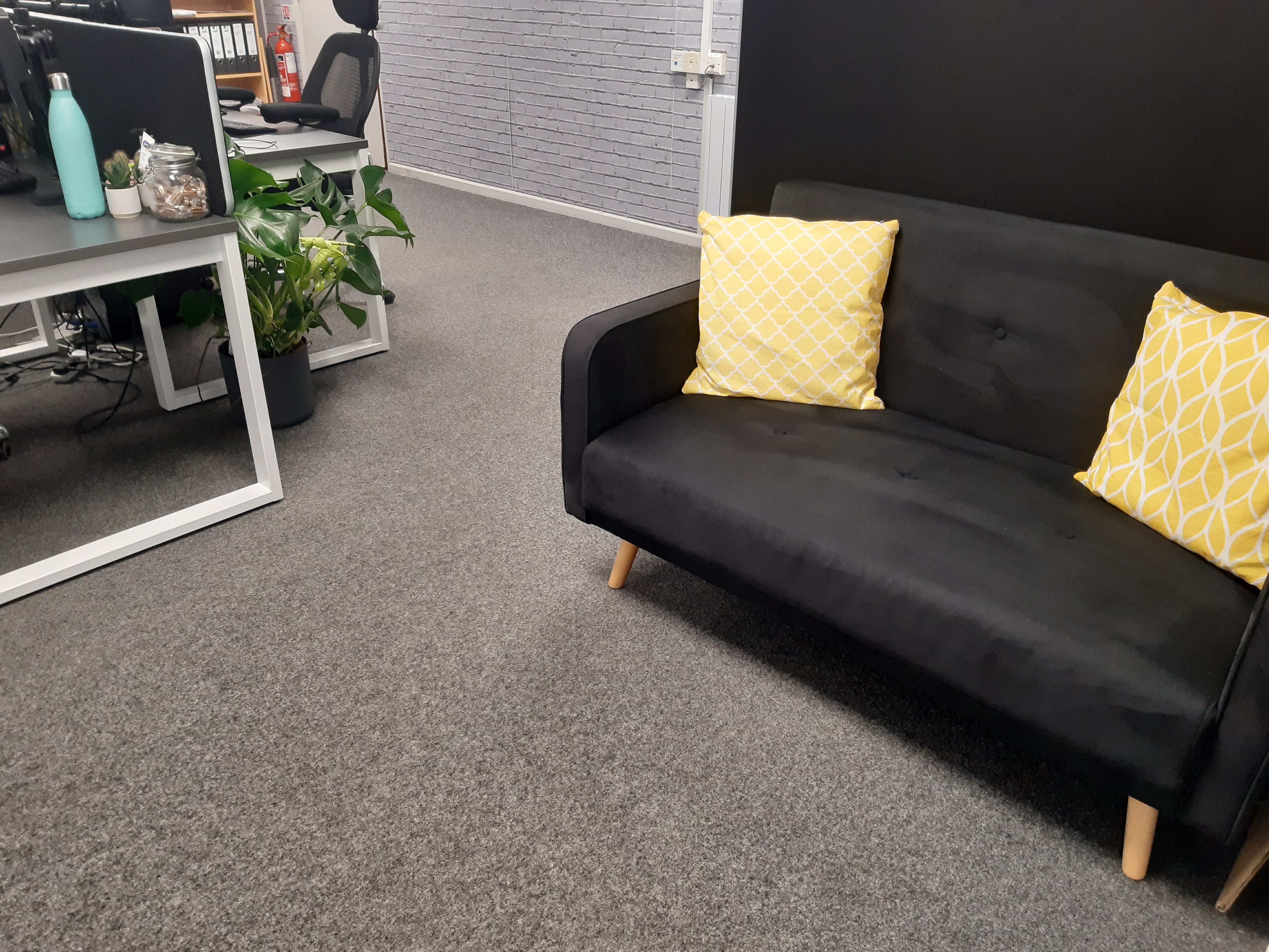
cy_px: 476
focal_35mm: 26
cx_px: 634
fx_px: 953
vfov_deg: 53.1
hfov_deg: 67.3
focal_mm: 3.92
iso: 250
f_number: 1.7
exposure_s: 1/50
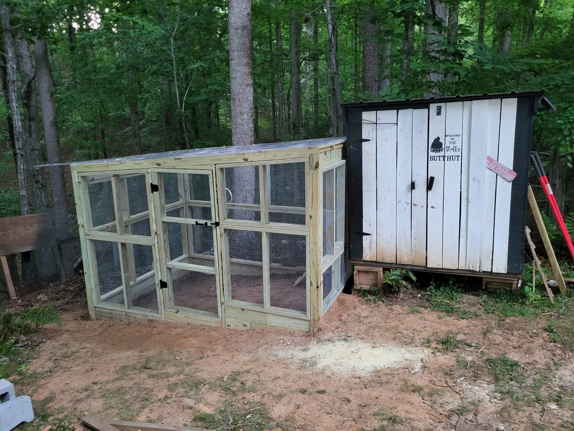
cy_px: 216
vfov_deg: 53.1
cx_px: 287
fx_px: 431
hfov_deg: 67.3
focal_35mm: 26
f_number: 1.8
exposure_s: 1/24
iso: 500
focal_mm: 5.4
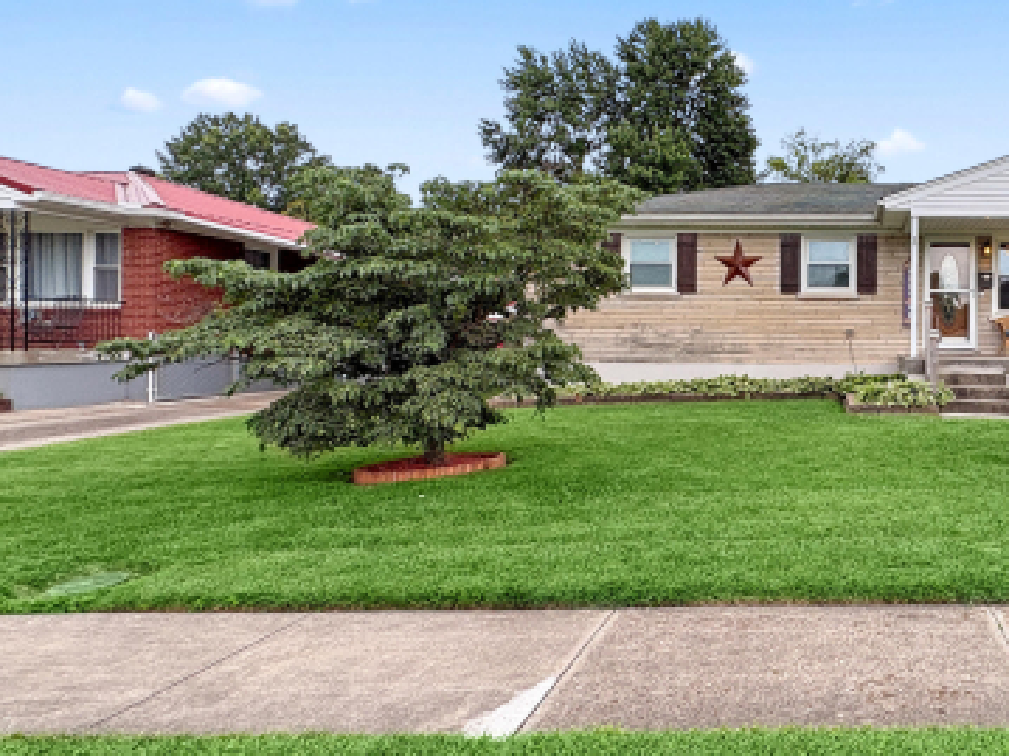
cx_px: 856
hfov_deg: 59.9
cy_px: 340
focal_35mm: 26
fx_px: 758
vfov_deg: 52.9
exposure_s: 1/100
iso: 50
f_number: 2.2
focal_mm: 2.22
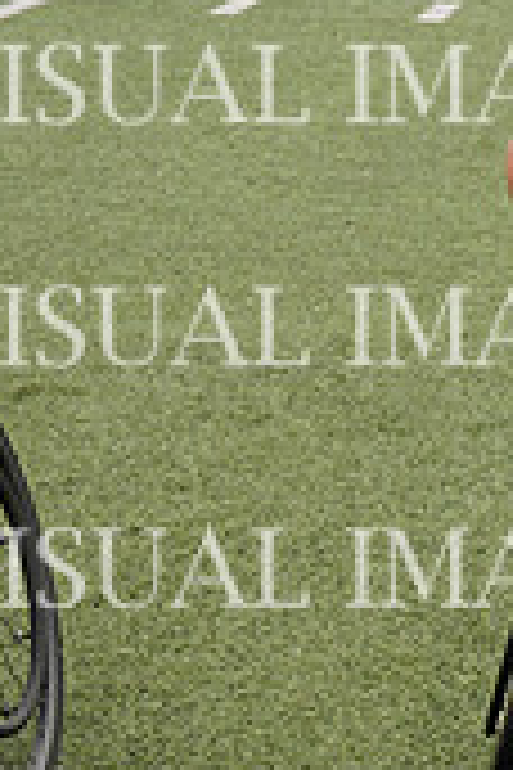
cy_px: 689
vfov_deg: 17.5
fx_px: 2458
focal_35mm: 115
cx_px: 700
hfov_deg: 11.5
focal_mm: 34
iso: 200
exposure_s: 1/160
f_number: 8
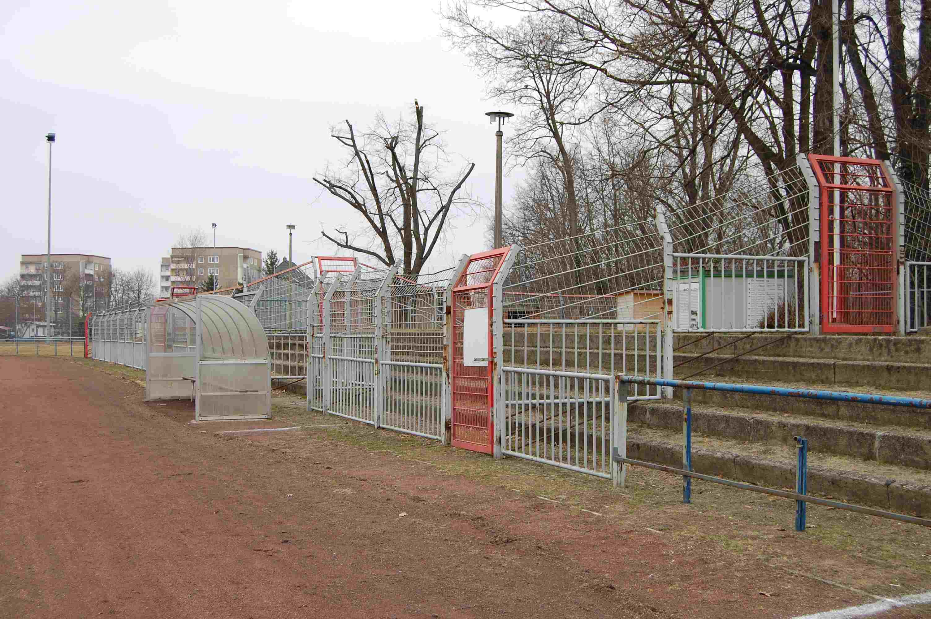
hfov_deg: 46.4
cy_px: 310
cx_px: 466
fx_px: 1085
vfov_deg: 31.8
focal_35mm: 42
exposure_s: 1/200
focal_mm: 28
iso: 200
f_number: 7.1
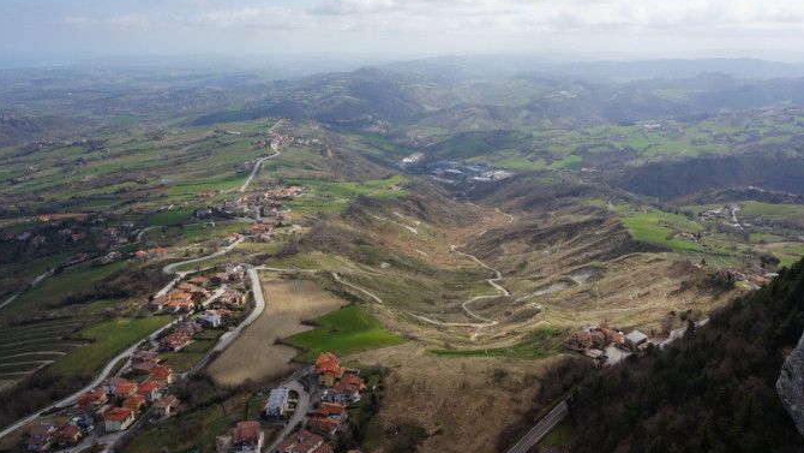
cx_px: 437
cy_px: 149
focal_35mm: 30
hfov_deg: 64.2
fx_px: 640
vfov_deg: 38.5
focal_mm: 16
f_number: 14
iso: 100
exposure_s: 1/100
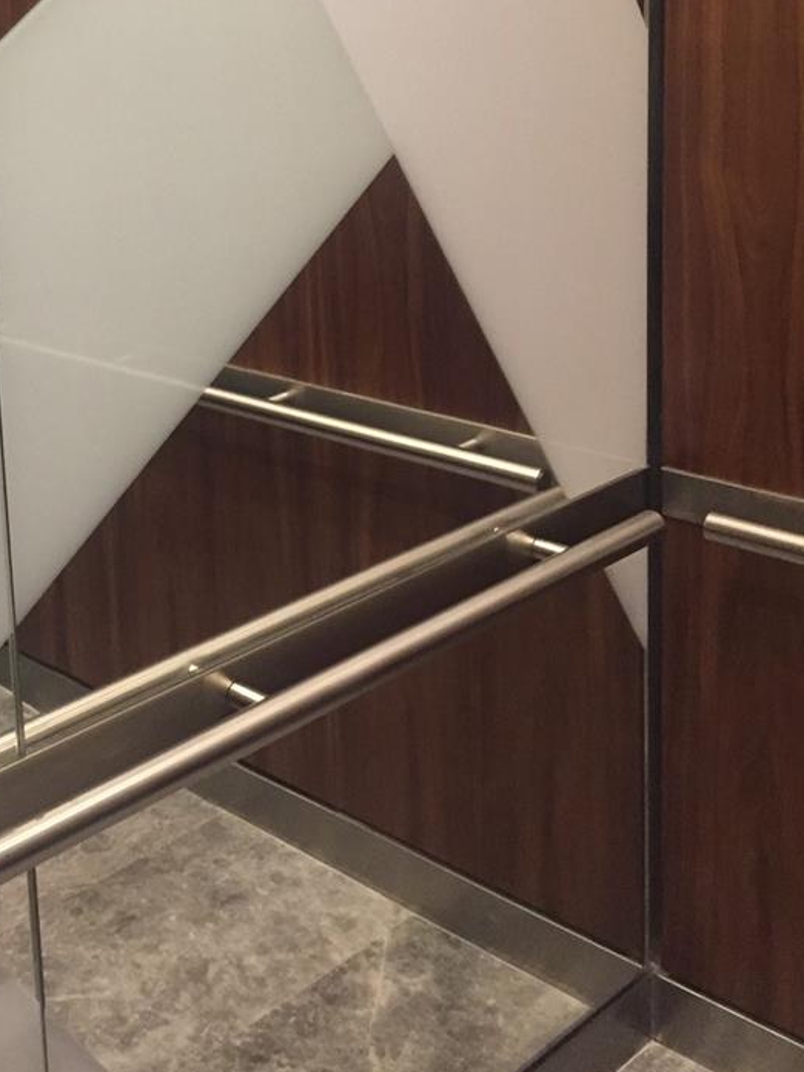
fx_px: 1548
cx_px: 129
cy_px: 245
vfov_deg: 37.1
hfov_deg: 28.3
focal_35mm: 50
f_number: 2.2
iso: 160
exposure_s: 1/30
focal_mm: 4.15
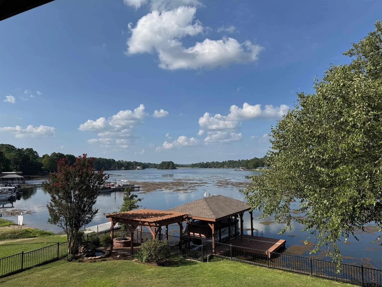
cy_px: 144
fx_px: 265
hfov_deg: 71.6
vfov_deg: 56.8
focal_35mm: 24
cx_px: 191
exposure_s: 1/5814
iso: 80
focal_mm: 6.76
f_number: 1.78
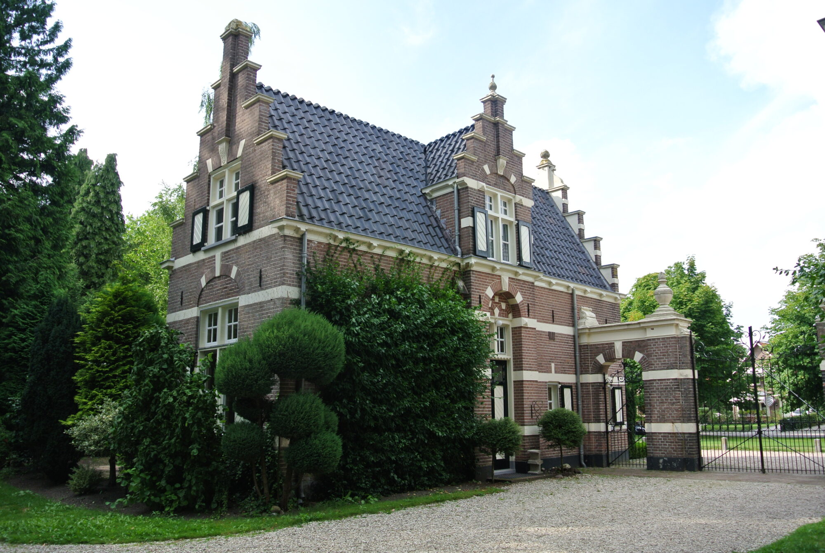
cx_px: 412
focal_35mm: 29
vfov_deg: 45.1
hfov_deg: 63.6
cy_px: 276
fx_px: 665
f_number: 4
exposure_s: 1/250
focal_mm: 11
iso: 100
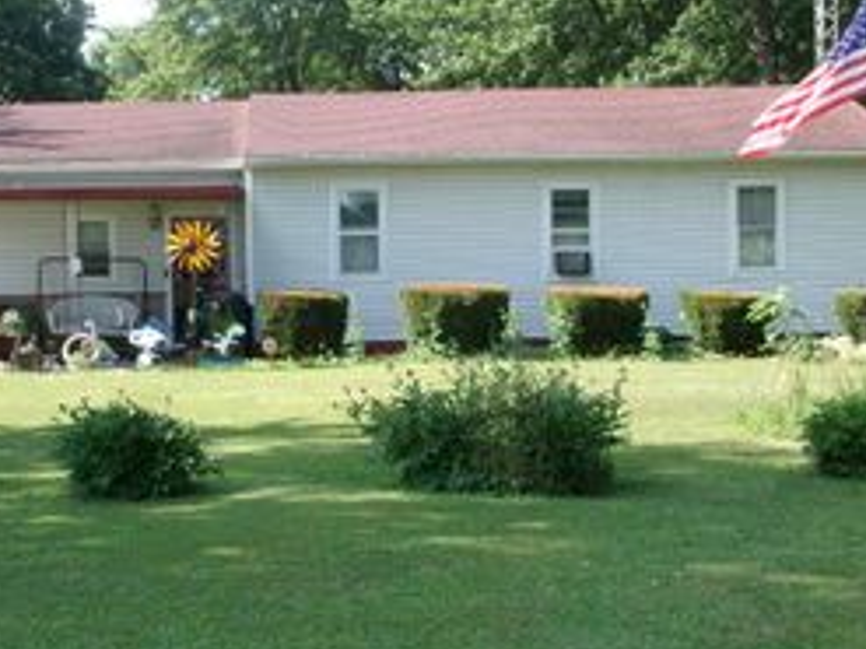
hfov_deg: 26.6
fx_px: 1825
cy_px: 317
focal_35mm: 73
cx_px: 344
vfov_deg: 20.1
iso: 100
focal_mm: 6.4
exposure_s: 1/220
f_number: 4.5
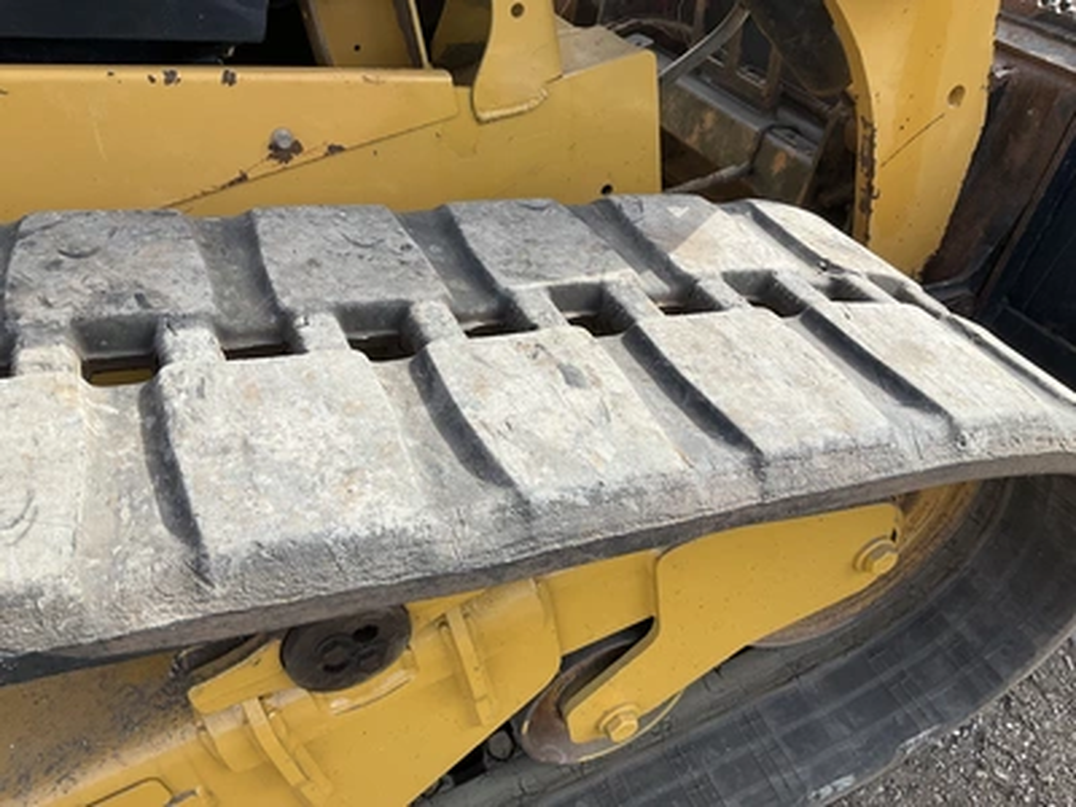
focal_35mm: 29
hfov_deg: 61.7
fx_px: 901
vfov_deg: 48.2
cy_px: 404
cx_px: 538
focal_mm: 3
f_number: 1.8
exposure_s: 1/504
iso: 25
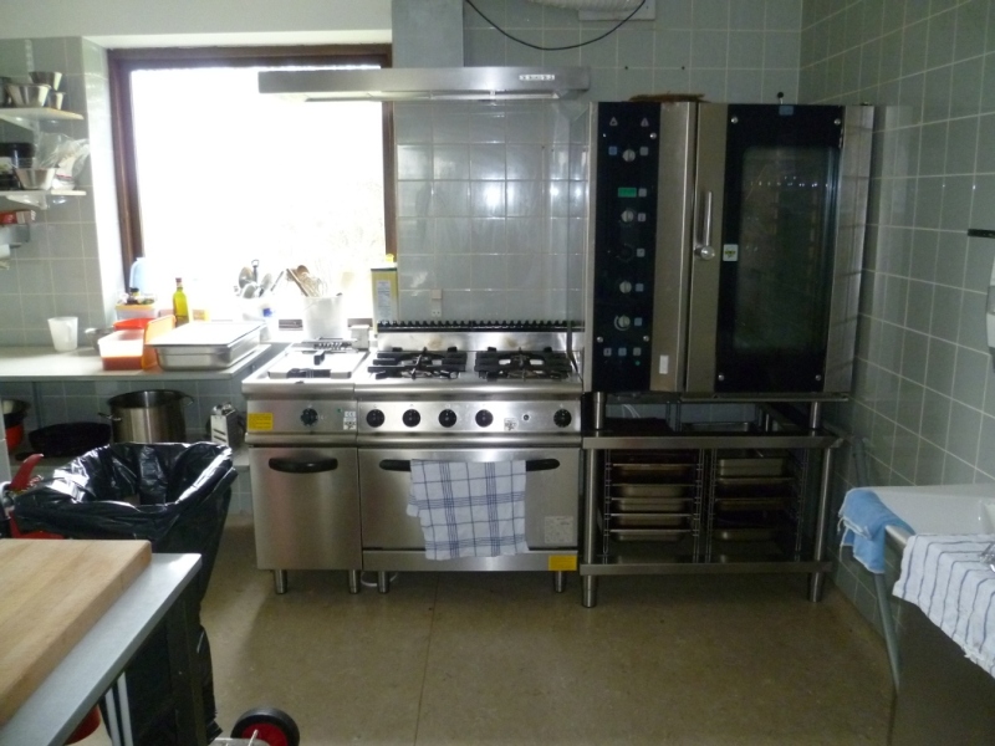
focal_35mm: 28
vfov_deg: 49.7
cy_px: 373
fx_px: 805
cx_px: 498
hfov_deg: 63.4
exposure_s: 1/30
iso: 400
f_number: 2.8
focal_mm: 5
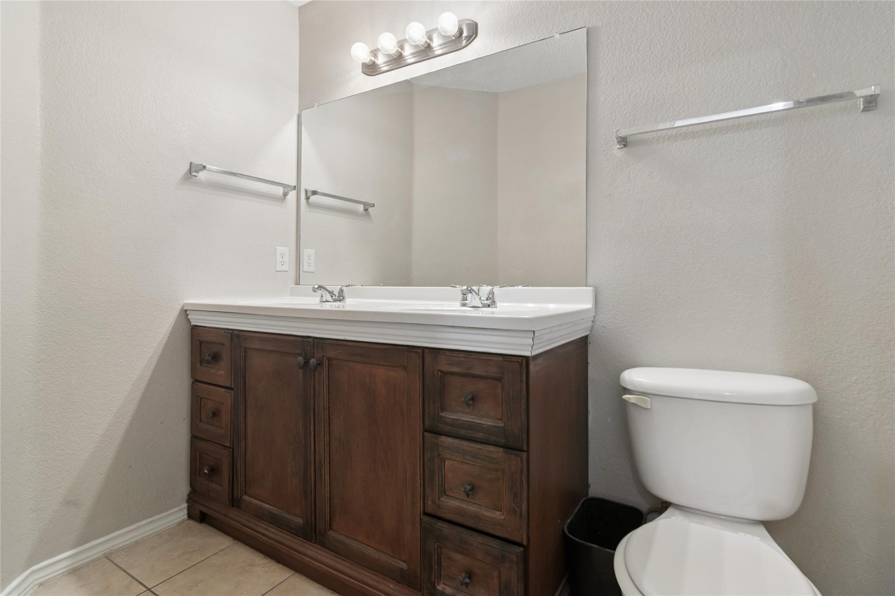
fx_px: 410
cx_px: 448
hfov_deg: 95.0
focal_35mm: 16
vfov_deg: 72.0
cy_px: 298
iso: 250
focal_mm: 11
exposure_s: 1/2.5
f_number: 9
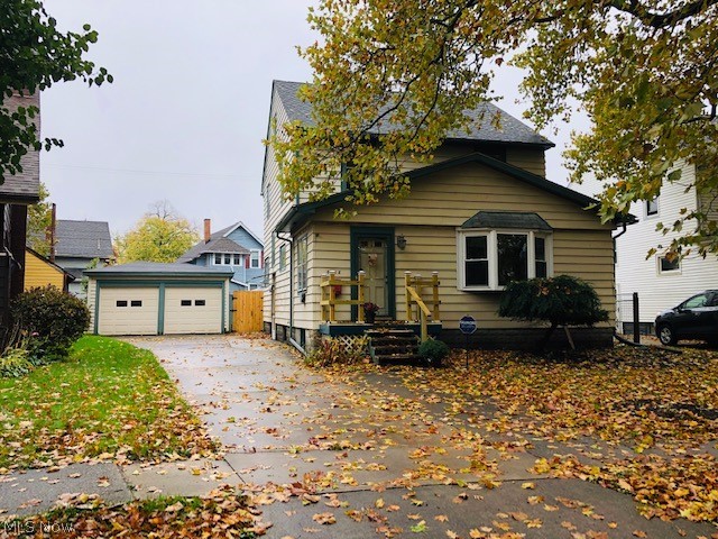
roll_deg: +0.9
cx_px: 359
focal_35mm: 28
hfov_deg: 63.4
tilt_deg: +3.6
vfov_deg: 49.7
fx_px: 581
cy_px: 270
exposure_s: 1/324
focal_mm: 3.99
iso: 20
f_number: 1.8
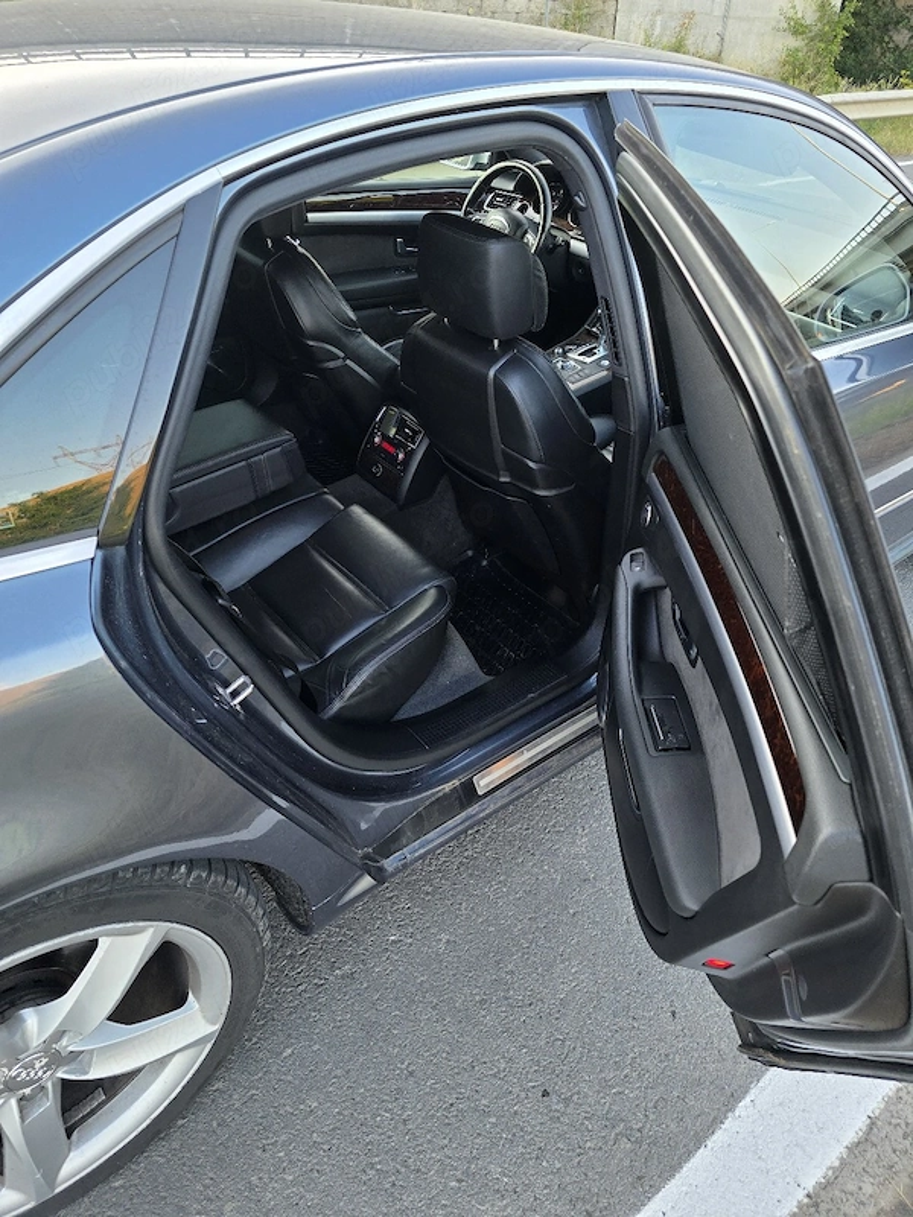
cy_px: 608
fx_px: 809
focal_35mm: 23
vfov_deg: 73.9
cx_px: 456
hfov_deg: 58.9
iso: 80
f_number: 1.7
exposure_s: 1/182
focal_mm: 6.3
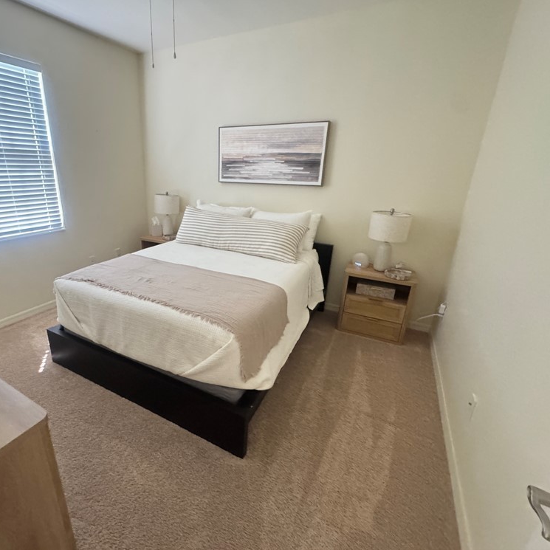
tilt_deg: -19.7
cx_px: 219
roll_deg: -1.8
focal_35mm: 17
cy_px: 271
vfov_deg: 84.0
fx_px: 306
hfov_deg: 82.9
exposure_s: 1/56
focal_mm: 2.22
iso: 1250
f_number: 2.2
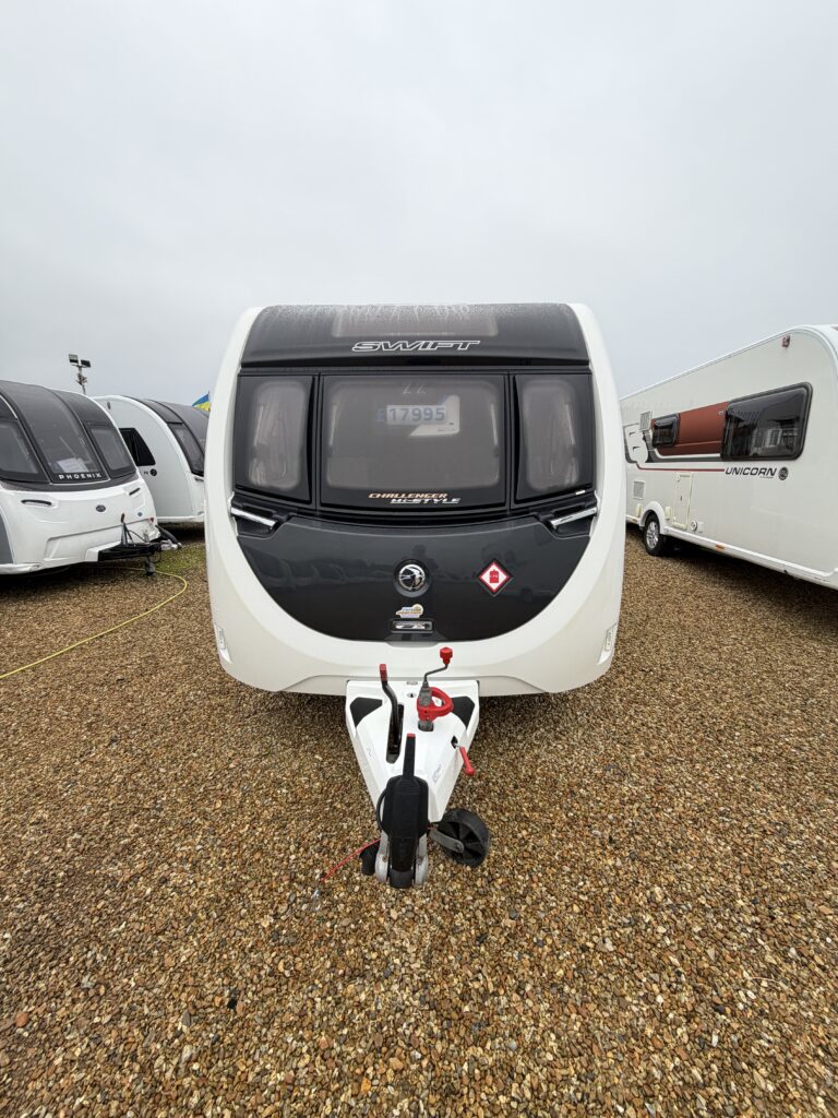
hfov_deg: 85.7
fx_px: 452
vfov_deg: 102.1
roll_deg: -0.2
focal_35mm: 14
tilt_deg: -13.8
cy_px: 559
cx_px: 419
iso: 64
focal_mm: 2.22
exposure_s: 1/121
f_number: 2.2
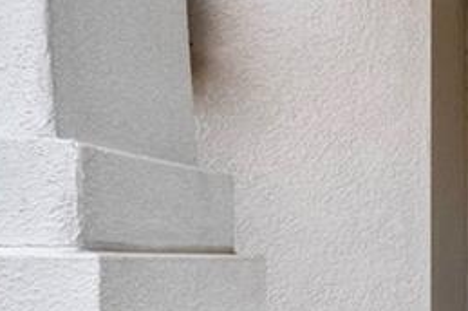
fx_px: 1285
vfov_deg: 13.7
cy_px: 255
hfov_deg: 13.5
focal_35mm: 99
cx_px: 1191
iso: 125
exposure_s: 1/30
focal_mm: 16
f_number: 11
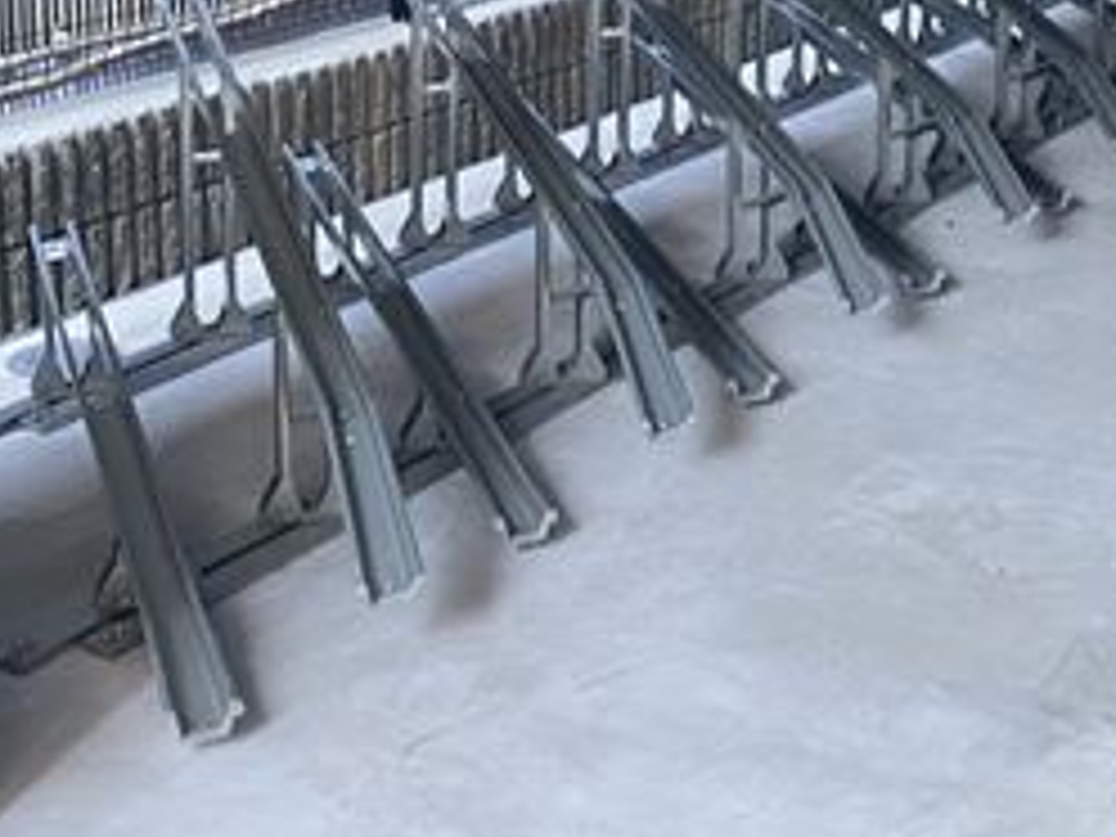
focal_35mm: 67
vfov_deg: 20.9
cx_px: 680
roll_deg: +0.4
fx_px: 2160
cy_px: -81
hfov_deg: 28.9
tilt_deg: -14.6
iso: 125
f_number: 1.8
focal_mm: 4.25
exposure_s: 1/66
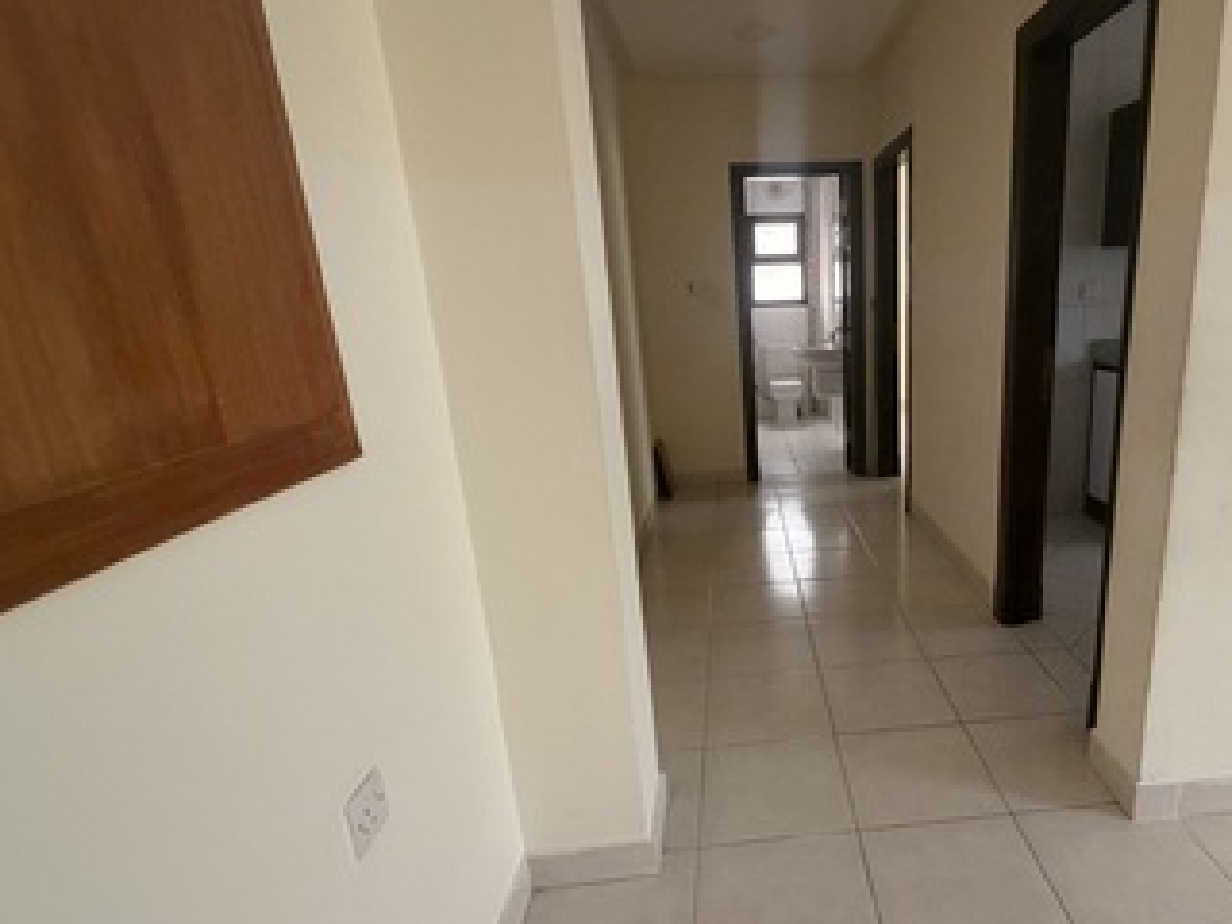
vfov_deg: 65.9
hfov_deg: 79.4
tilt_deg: -13.5
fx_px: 712
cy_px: 491
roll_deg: +1.8
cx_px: 807
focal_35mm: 20
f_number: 2.2
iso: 400
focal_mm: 2.22
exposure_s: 1/60
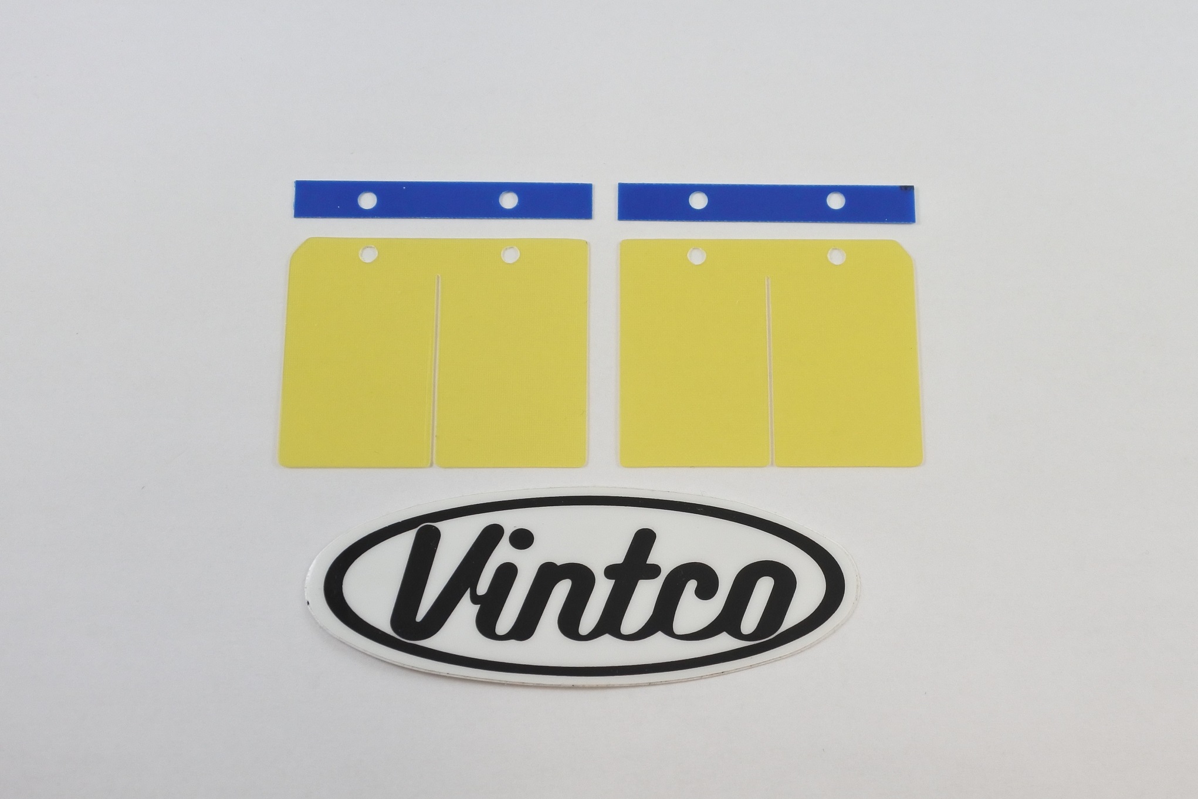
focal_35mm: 36
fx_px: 1198
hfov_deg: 53.1
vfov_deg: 36.9
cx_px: 599
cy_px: 400
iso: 400
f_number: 4
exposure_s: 1/200
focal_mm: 13.7
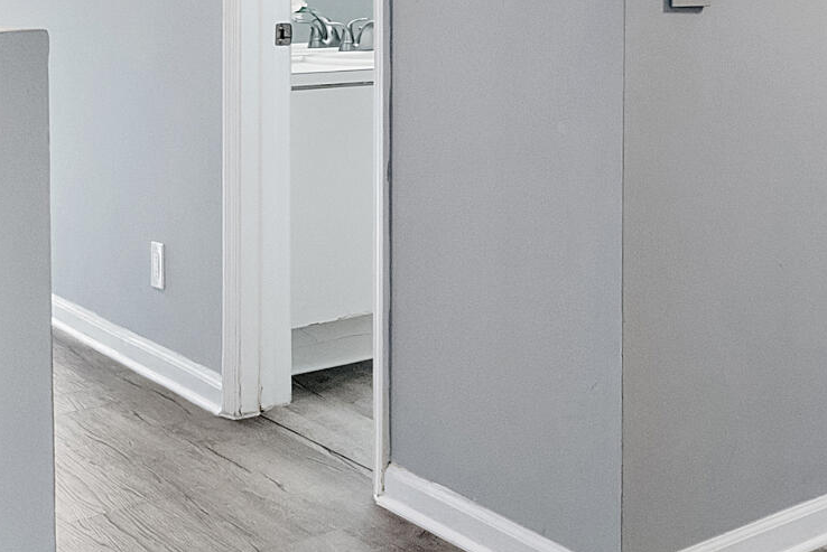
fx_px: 1402
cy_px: -17
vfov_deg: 21.4
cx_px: 976
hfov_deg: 28.8
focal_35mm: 61
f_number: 8
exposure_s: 1/10
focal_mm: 10
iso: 800
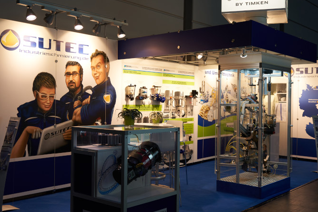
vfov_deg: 31.9
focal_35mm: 42
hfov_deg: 46.2
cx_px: 185
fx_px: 371
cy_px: 101
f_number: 4
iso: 200
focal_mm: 28
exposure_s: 1/160
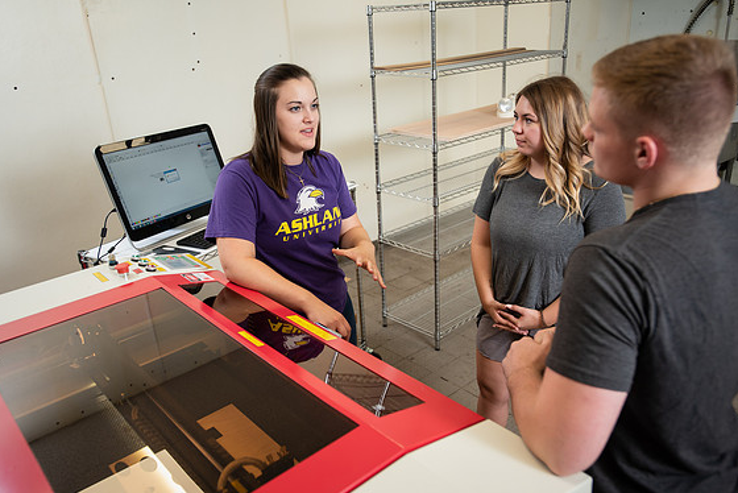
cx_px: 366
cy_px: 242
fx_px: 595
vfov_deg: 45.0
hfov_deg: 63.6
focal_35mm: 29
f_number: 3.5
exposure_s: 1/200
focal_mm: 28
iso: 400
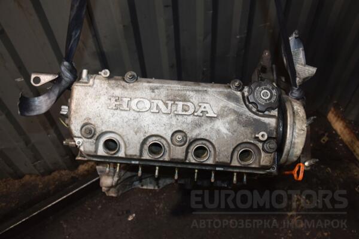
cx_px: 180
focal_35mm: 33
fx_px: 329
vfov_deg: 40.0
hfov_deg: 57.2
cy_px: 120
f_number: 5
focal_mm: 22
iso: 800
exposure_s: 1/60
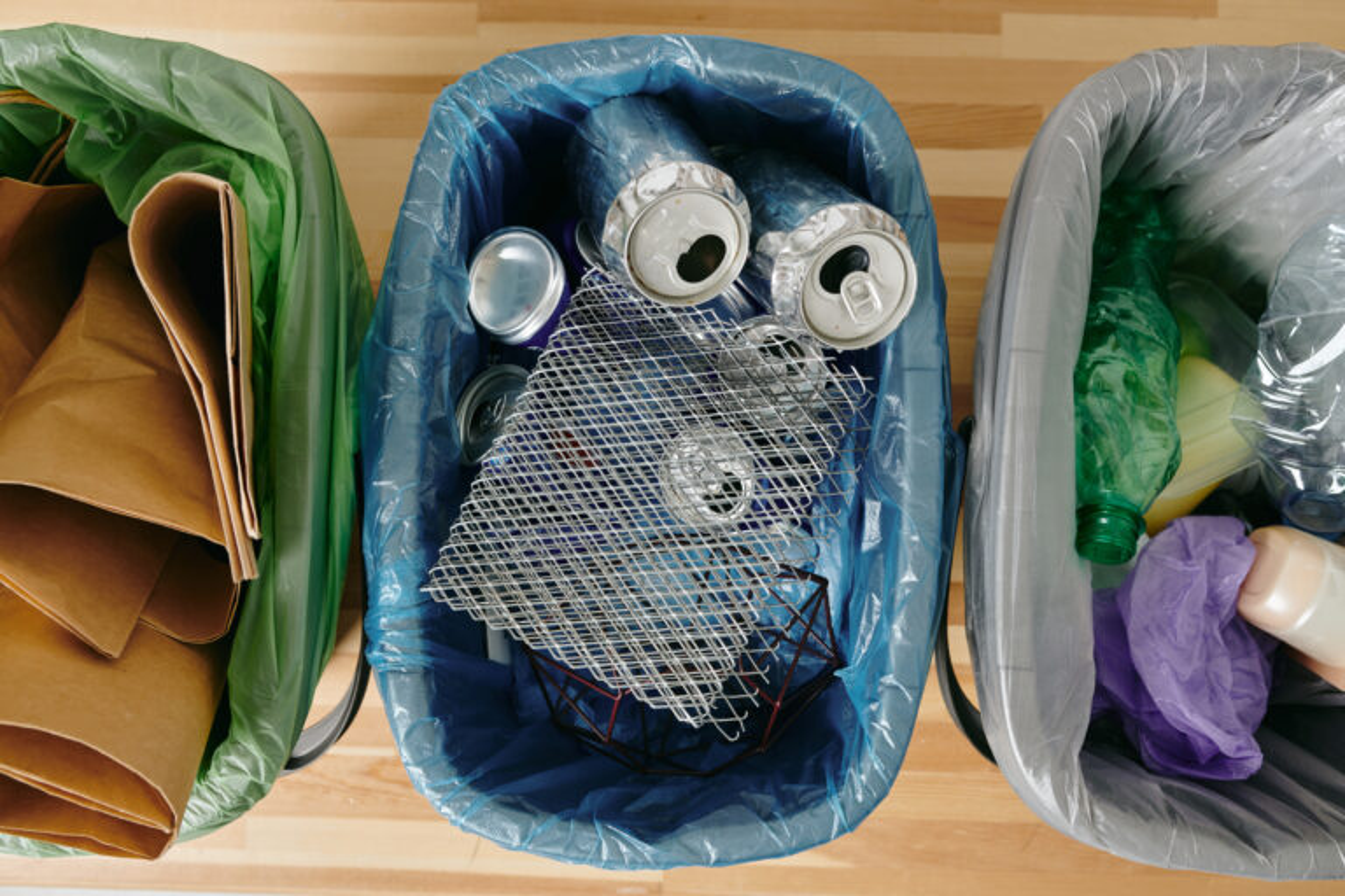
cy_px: 448
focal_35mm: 35
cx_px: 672
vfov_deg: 37.9
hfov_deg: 54.4
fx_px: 1308
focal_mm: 35
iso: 125
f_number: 6.3
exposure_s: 1/160
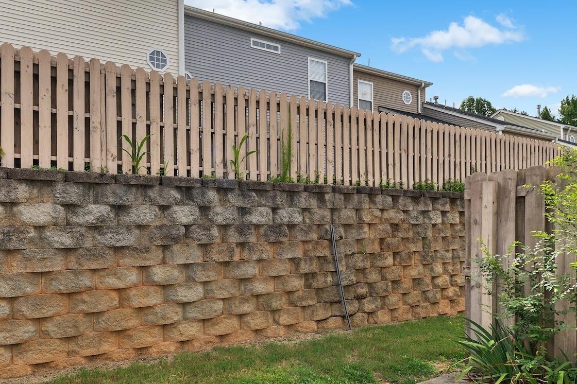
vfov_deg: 50.8
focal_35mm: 25
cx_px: 251
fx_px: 401
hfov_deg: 71.2
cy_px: 235
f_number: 5.6
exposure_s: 1/640
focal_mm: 14
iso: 400
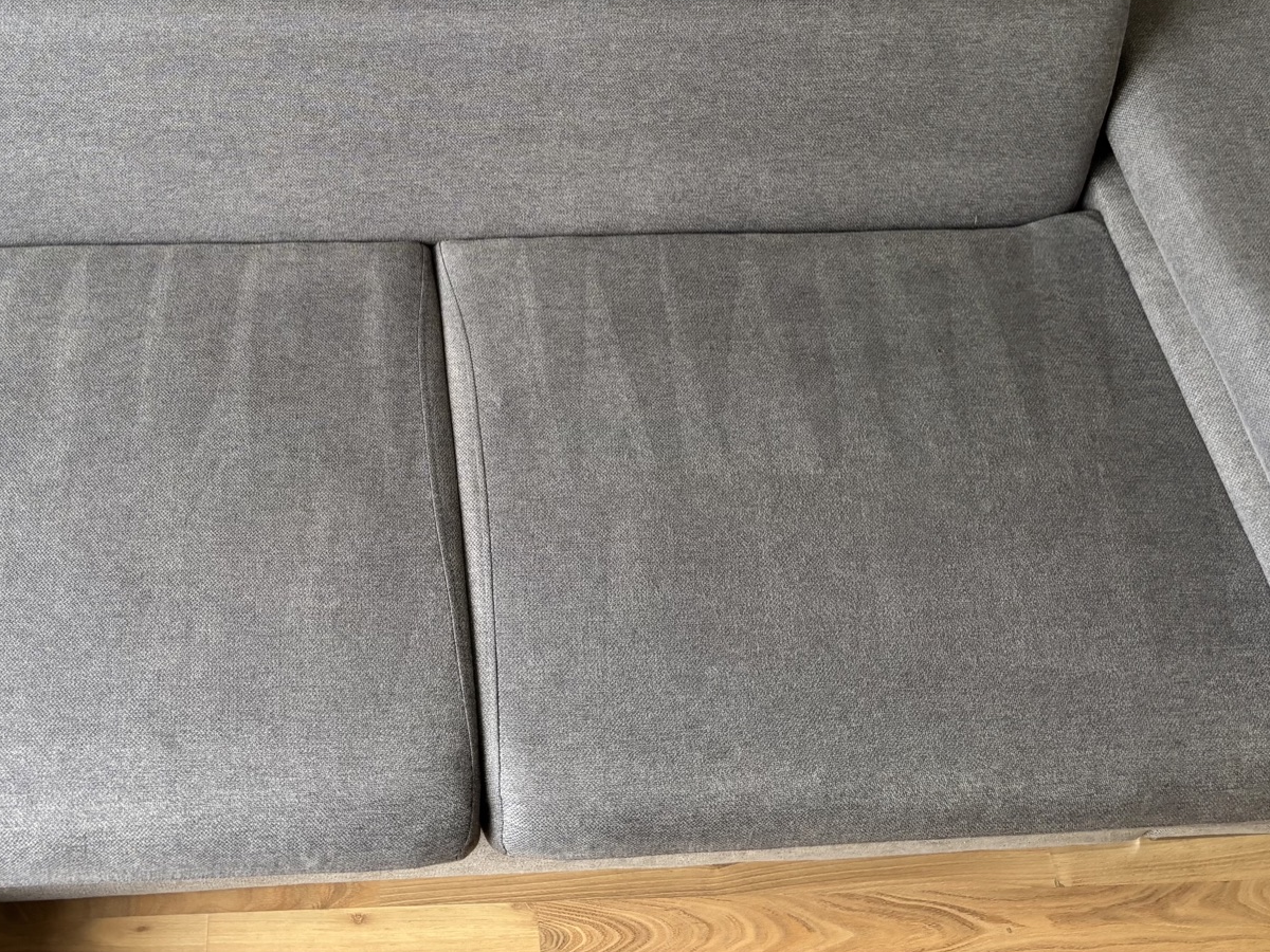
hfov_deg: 47.2
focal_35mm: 39
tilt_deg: -51.7
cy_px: 241
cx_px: 435
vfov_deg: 36.0
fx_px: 1431
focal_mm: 5.96
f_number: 1.6
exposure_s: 1/121
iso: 80
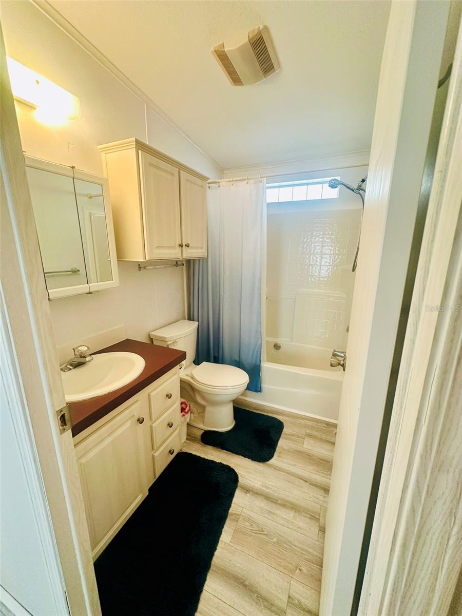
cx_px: 231
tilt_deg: -12.0
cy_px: 308
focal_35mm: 14
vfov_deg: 102.1
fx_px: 249
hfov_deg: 85.7
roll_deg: -0.8
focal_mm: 2.22
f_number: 2.2
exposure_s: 1/60
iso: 200
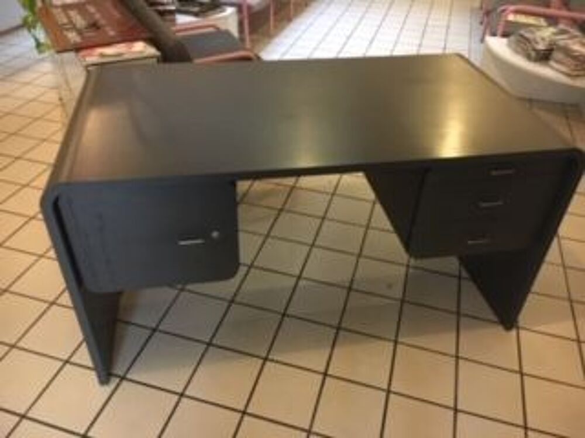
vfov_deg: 48.2
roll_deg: -2.0
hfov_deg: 61.7
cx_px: 292
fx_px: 490
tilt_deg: -37.3
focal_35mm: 29
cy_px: 219
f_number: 2.2
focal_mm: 4.15
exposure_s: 1/17
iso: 320
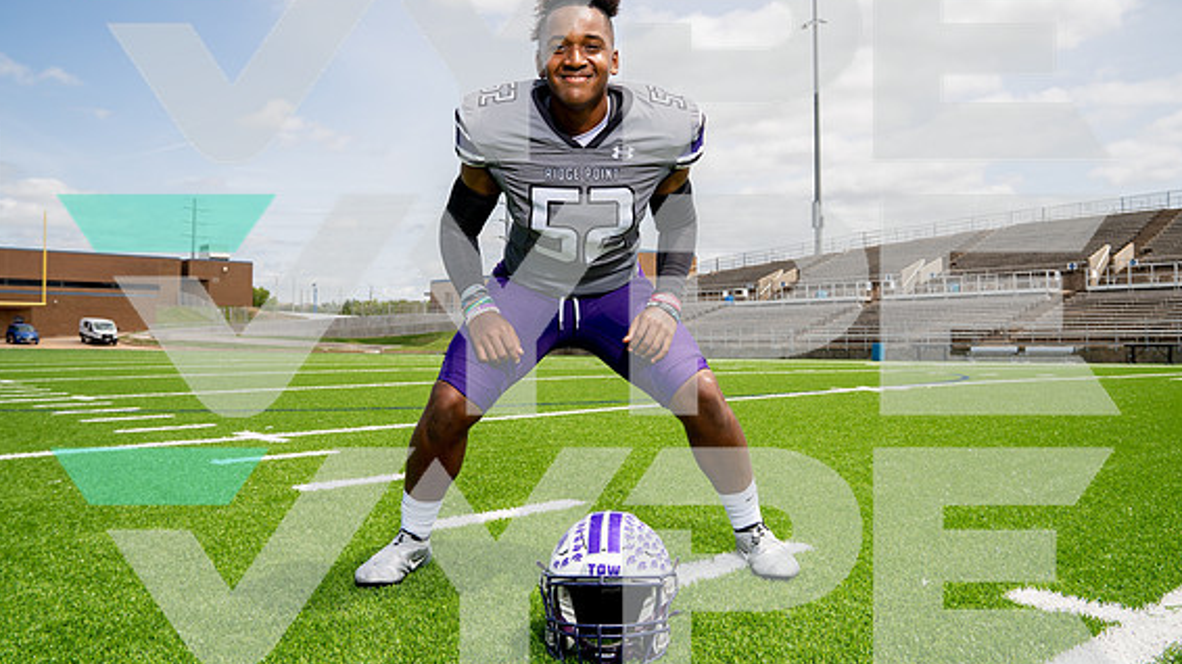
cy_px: 306
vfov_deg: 40.1
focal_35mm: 29
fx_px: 909
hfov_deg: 66.1
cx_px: 589
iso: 100
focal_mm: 27
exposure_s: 1/250
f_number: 8
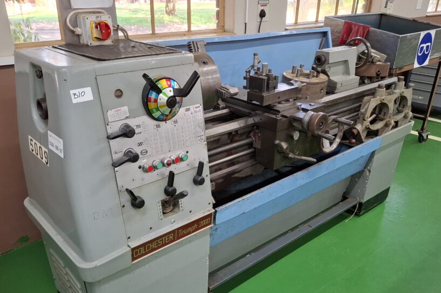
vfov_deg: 43.3
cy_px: 179
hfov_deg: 61.9
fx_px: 367
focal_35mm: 30
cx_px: 216
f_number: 1.8
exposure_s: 1/50
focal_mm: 5.54
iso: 200
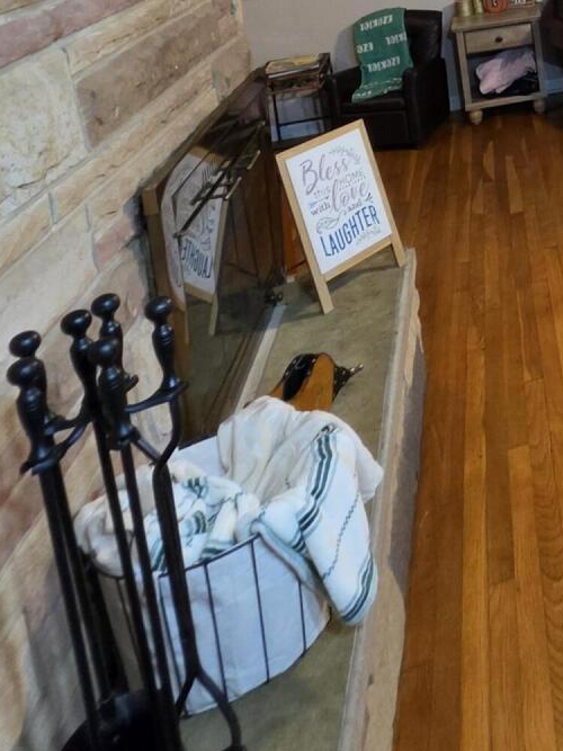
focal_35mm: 39
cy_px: -100
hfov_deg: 29.1
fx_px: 846
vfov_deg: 38.4
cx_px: 749
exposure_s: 1/60
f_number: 1.9
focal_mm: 2.2
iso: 400
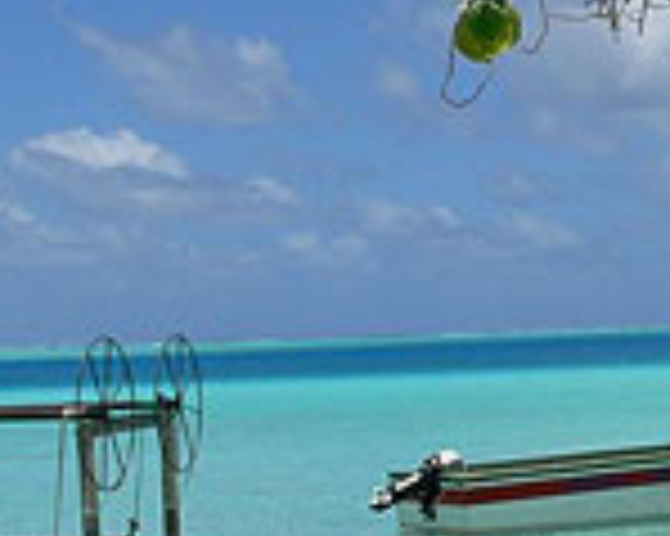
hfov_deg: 17.7
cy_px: 320
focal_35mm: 106
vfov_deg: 14.5
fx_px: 2101
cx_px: 661
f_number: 5.6
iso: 80
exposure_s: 1/800
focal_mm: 6
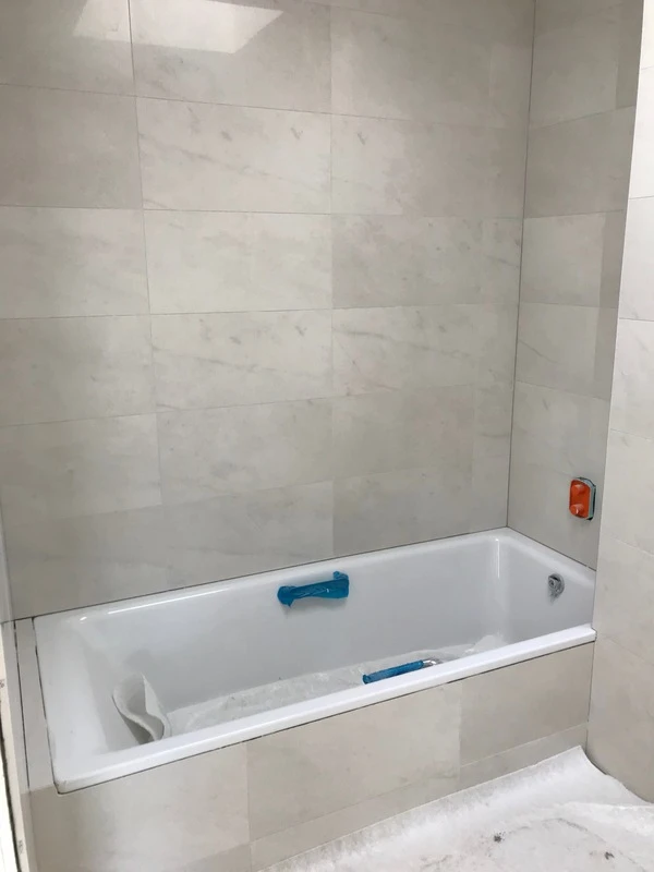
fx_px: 705
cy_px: 436
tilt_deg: -14.9
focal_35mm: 28
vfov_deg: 63.4
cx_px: 327
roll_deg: +0.7
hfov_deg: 49.7
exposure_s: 1/100
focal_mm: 3.99
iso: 32
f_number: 1.8
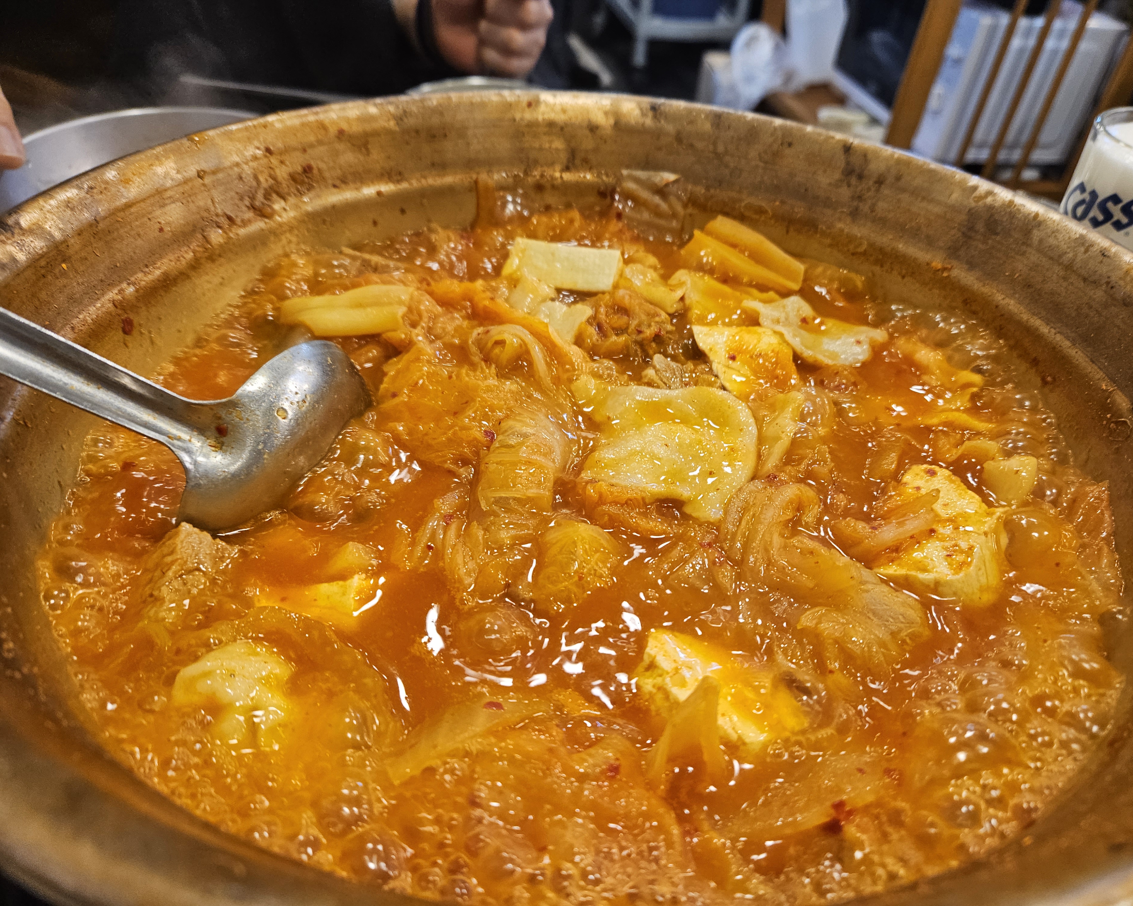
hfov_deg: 70.2
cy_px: 452
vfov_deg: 58.8
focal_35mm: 24
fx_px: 805
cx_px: 604
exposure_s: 1/120
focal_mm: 5.4
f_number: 1.8
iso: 160
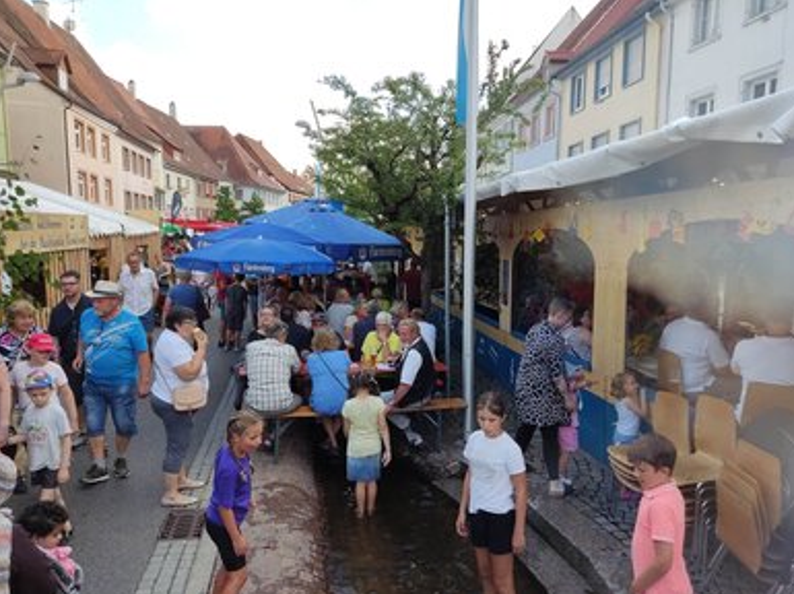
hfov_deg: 67.4
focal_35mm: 26
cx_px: 394
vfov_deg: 53.0
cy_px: 305
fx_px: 596
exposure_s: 1/298
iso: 50
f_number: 1.79
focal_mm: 4.71
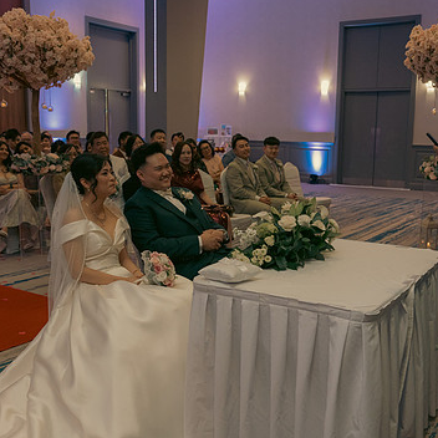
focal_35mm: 42
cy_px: 233
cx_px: 229
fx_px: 601
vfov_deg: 40.0
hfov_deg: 40.0
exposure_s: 1/160
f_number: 3.5
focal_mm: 30
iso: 2500
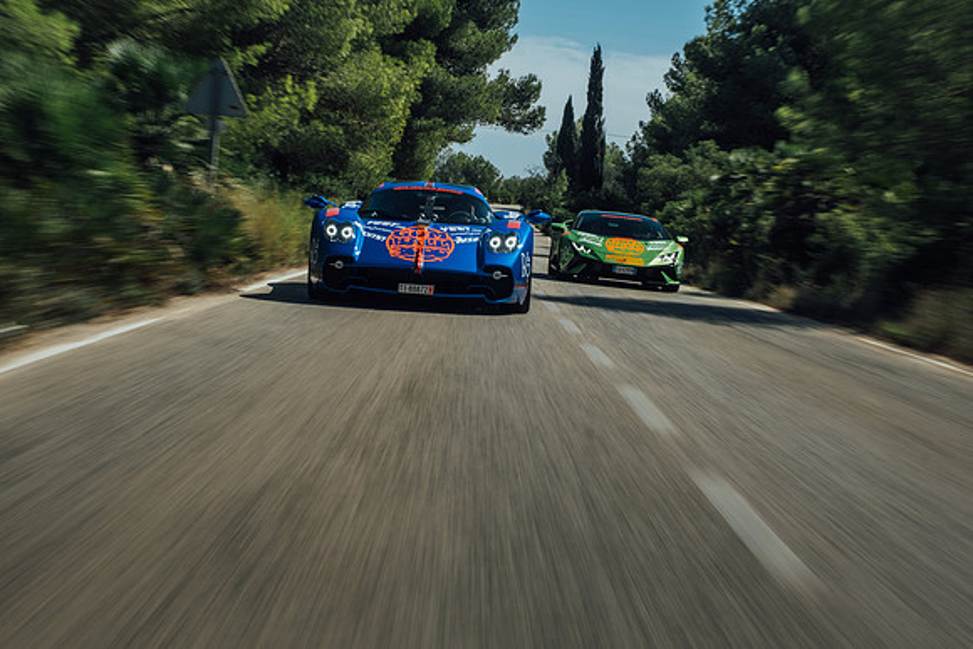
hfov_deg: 33.4
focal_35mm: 60
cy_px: 324
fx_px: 1622
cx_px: 486
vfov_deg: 22.6
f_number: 18
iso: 160
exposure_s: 1/30
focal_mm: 40.1
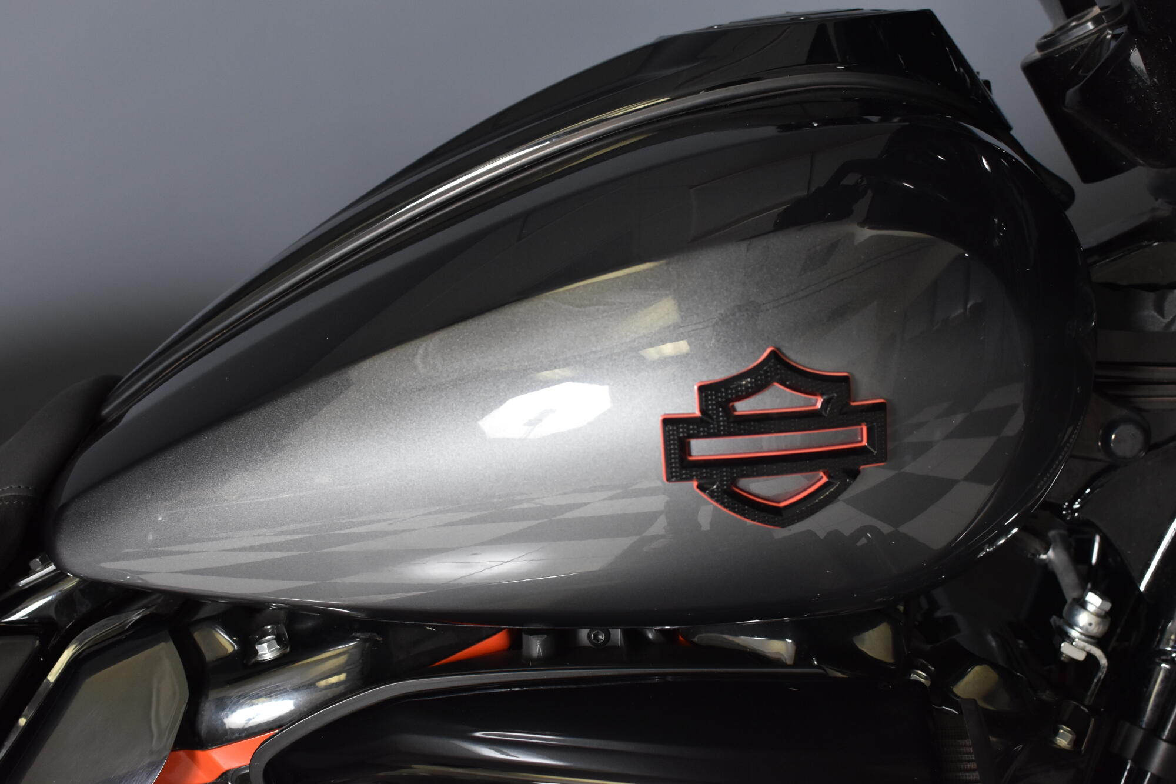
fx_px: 1715
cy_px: 392
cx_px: 588
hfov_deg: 37.9
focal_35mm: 52
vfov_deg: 25.7
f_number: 4.5
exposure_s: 1/160
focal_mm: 35
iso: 800
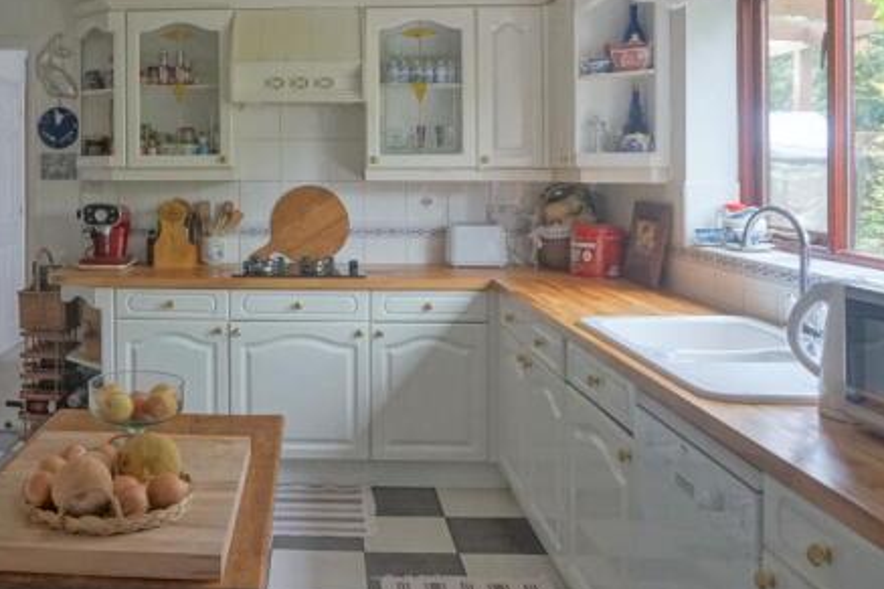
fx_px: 884
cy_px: 169
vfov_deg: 36.2
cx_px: 257
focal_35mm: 36
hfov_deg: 51.6
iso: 3200
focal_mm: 16
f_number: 11
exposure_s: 1/40
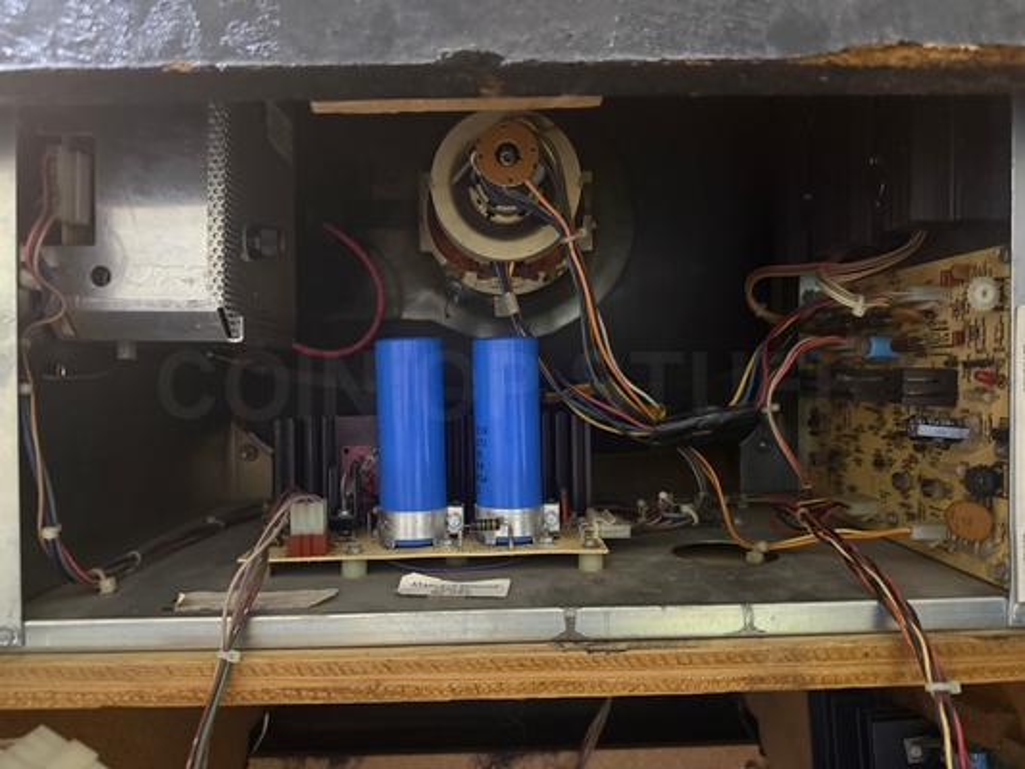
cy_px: 384
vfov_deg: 56.8
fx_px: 711
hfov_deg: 71.6
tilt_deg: +8.8
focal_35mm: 24
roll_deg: +0.0
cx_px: 512
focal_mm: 6.76
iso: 1250
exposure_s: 1/30
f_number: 1.78
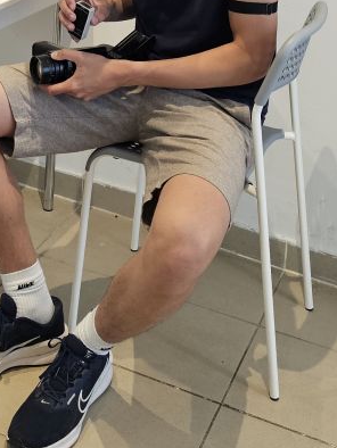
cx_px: 68
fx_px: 908
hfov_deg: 20.8
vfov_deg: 24.8
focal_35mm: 70
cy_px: -106
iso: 250
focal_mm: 6.3
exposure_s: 1/100
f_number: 1.7
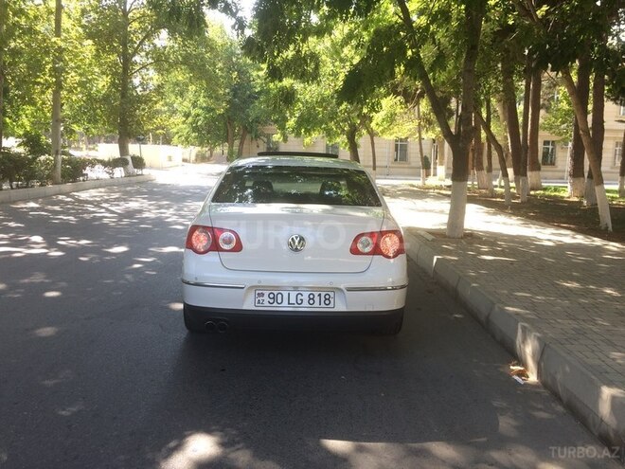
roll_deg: -1.0
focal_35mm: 29
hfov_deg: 61.7
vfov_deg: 48.2
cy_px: 234
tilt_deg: -6.3
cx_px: 312
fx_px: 524
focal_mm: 4.15
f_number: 2.2
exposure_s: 1/128
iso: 32
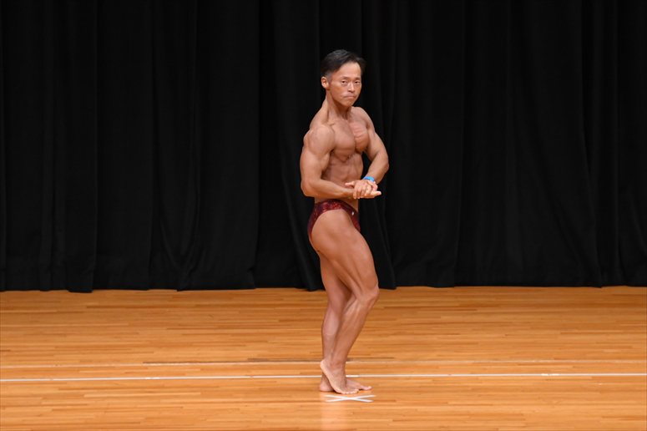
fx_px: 4581
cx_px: 324
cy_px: 216
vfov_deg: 5.4
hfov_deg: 8.1
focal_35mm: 255
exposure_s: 1/400
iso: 3200
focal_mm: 170
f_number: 5.6
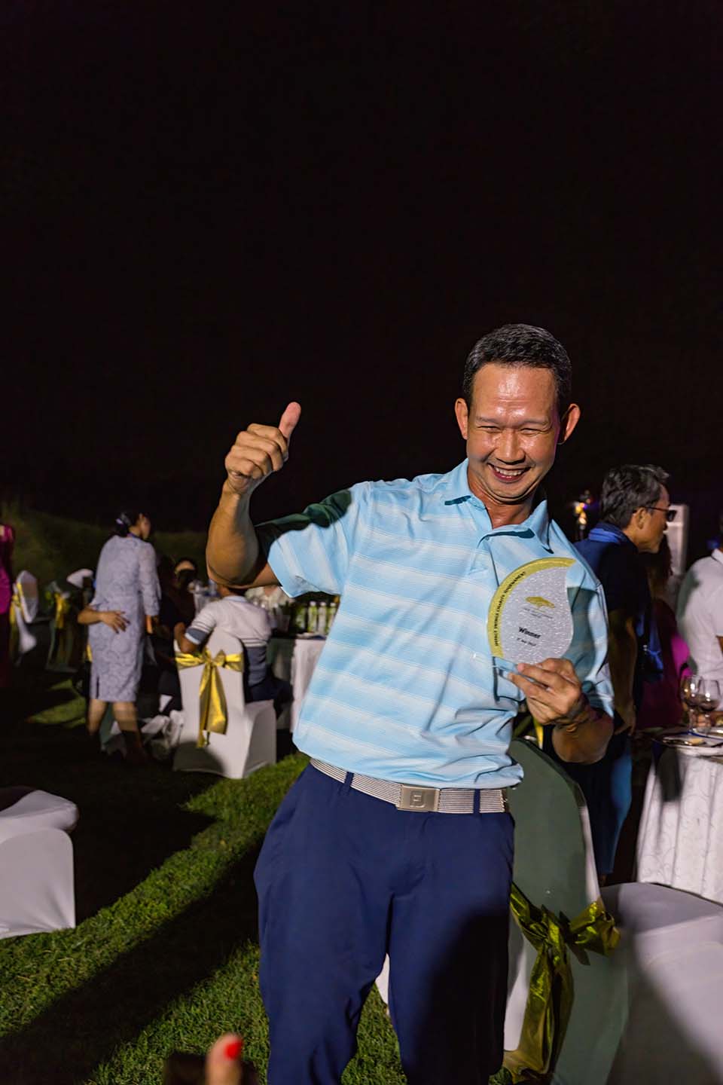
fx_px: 1145
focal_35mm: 38
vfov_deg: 50.7
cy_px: 542
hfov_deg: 35.1
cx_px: 362
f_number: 4.5
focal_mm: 38
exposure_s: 1/250
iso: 11400
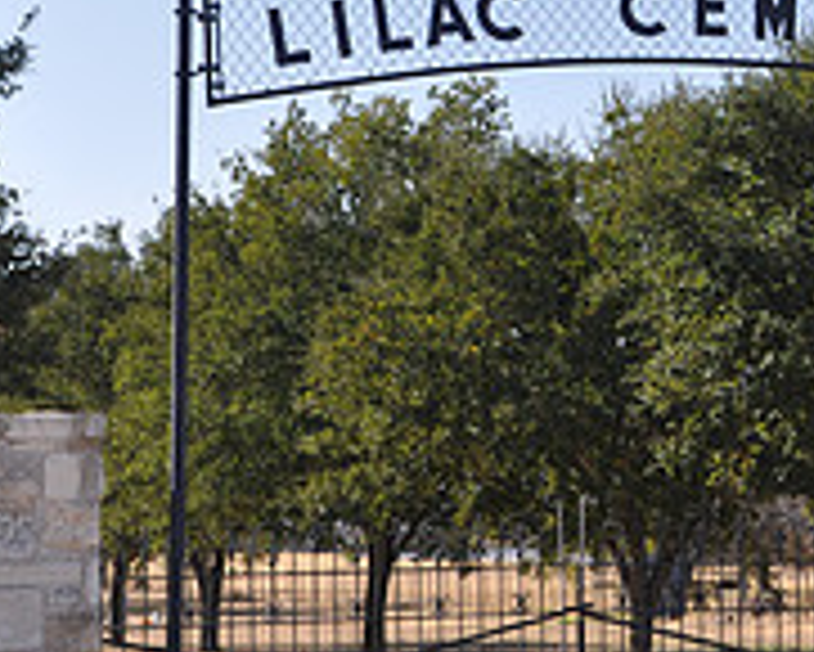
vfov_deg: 9.0
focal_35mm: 171
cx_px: 702
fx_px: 4122
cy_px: 101
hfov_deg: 11.2
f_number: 7.1
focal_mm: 38
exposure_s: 1/200
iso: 200
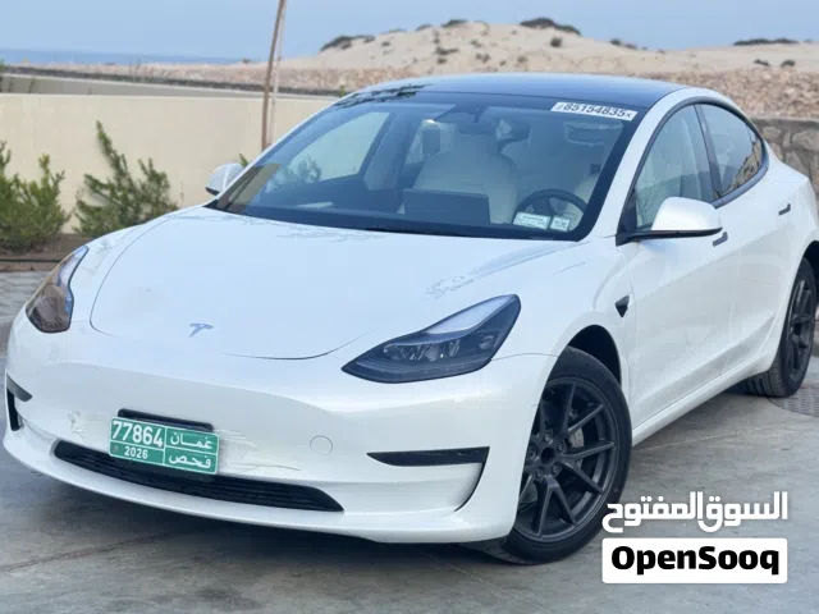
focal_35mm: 48
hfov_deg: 39.7
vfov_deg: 30.3
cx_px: 410
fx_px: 1136
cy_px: 307
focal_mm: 6.76
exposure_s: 1/792
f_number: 1.78
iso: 64
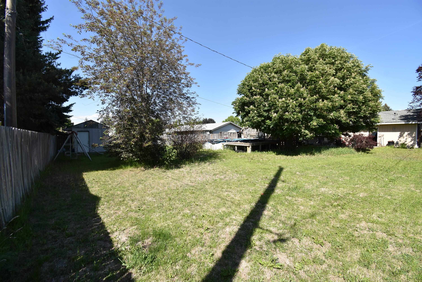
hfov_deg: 100.3
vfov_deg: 77.4
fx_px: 176
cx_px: 211
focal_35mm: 15
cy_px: 141
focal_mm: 10
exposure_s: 1/500
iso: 320
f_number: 8
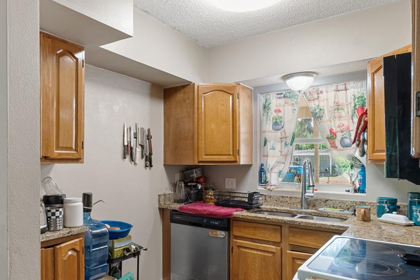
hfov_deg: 66.7
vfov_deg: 47.9
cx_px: 156
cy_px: 167
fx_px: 313
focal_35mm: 27
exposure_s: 2
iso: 250
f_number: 8
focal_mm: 11
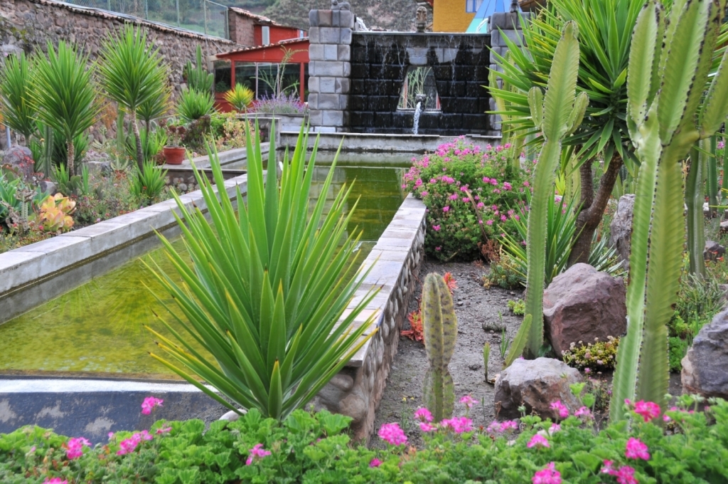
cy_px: 242
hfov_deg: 42.4
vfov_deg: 28.9
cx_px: 364
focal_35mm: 46
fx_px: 939
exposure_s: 1/125
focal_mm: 31
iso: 200
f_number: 5.6
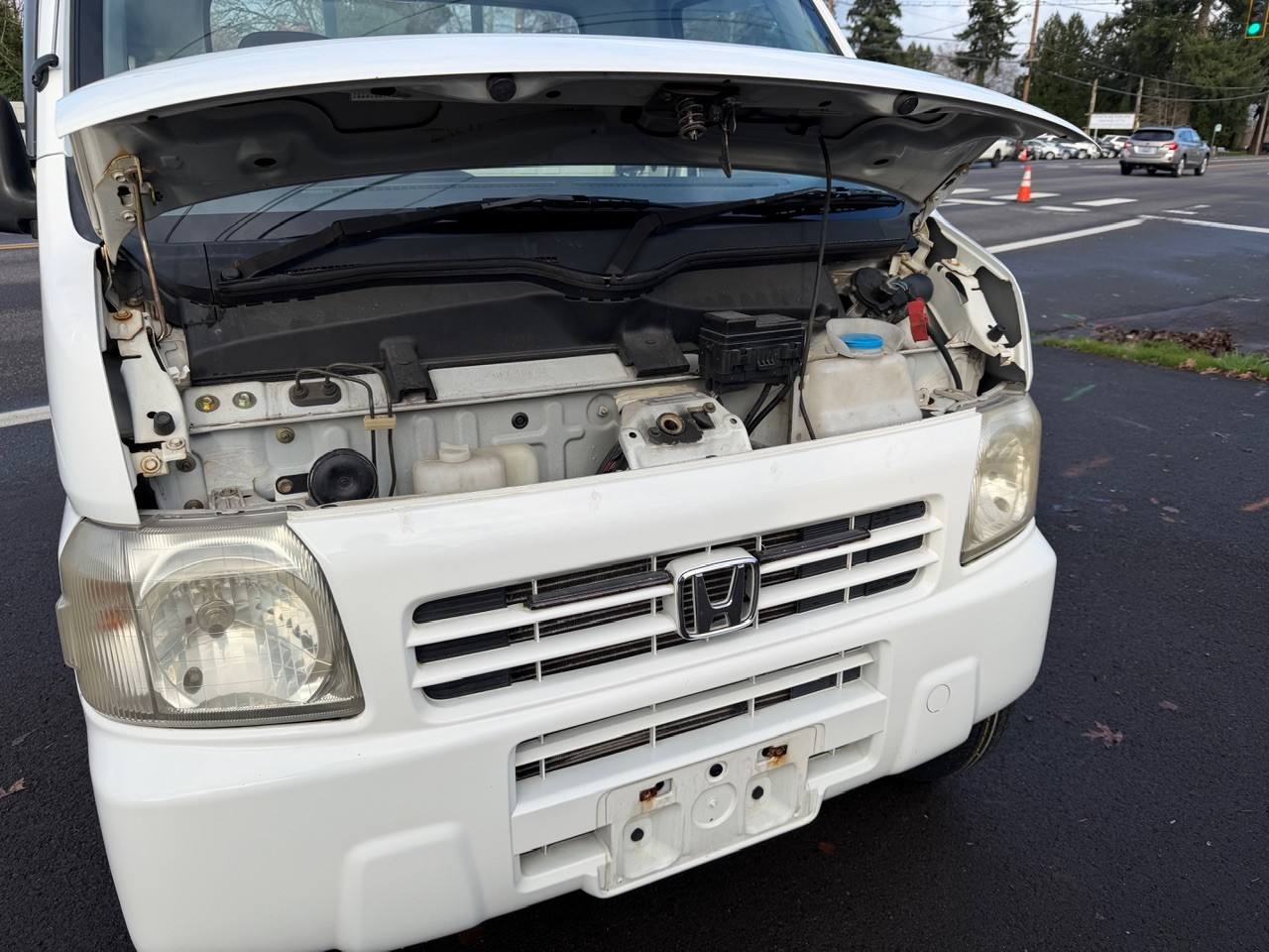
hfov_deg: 71.6
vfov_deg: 56.8
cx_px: 634
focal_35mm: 24
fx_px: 880
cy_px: 476
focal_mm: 6.76
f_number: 1.78
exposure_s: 1/2110
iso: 80
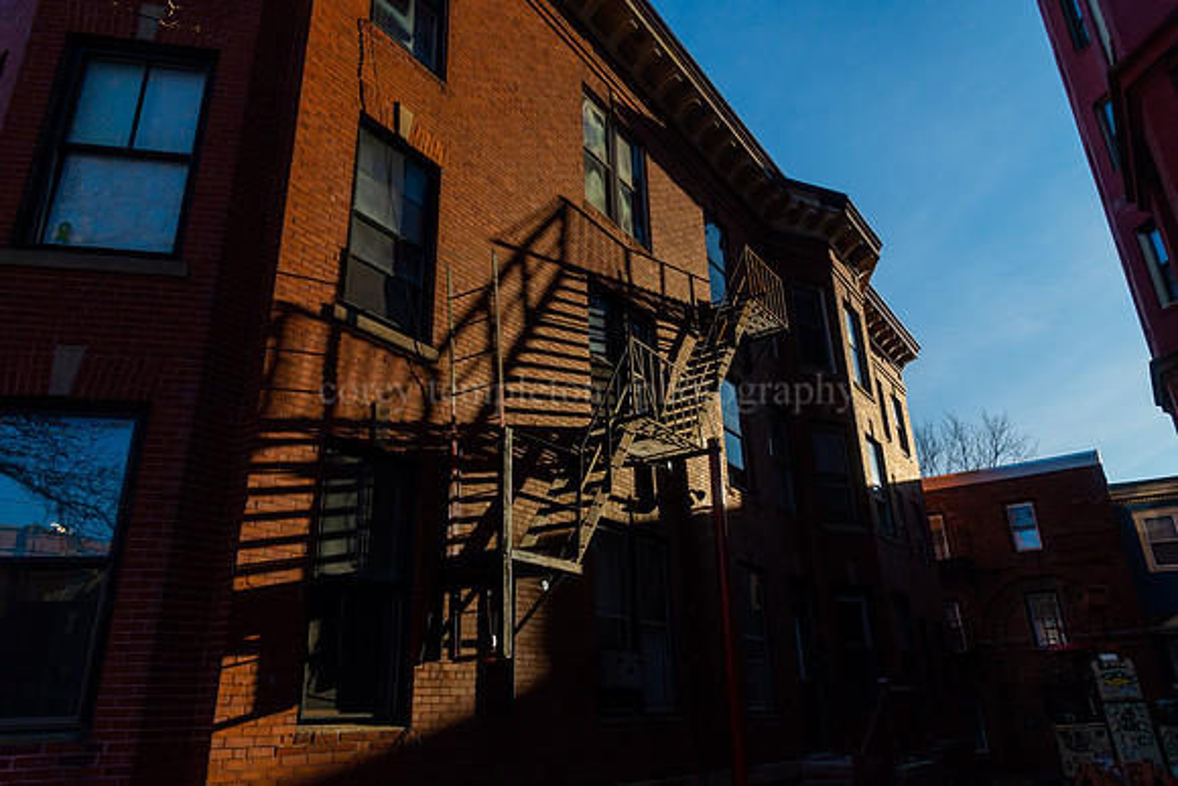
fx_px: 785
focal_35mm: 24
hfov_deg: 73.7
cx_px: 589
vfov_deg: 53.2
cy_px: 393
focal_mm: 24
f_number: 8
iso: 640
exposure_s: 1/2000
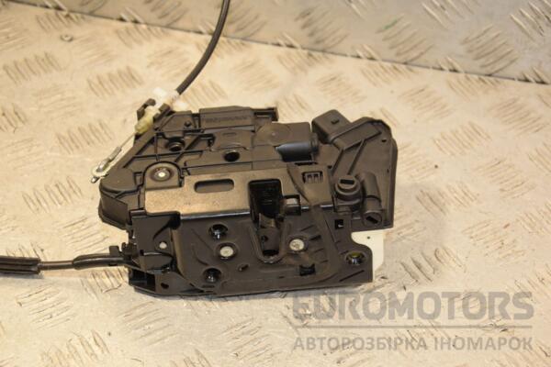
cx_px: 276
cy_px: 184
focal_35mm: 87
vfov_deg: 15.7
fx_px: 1331
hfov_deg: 23.4
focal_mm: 58
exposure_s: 1/200
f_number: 5.6
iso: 800
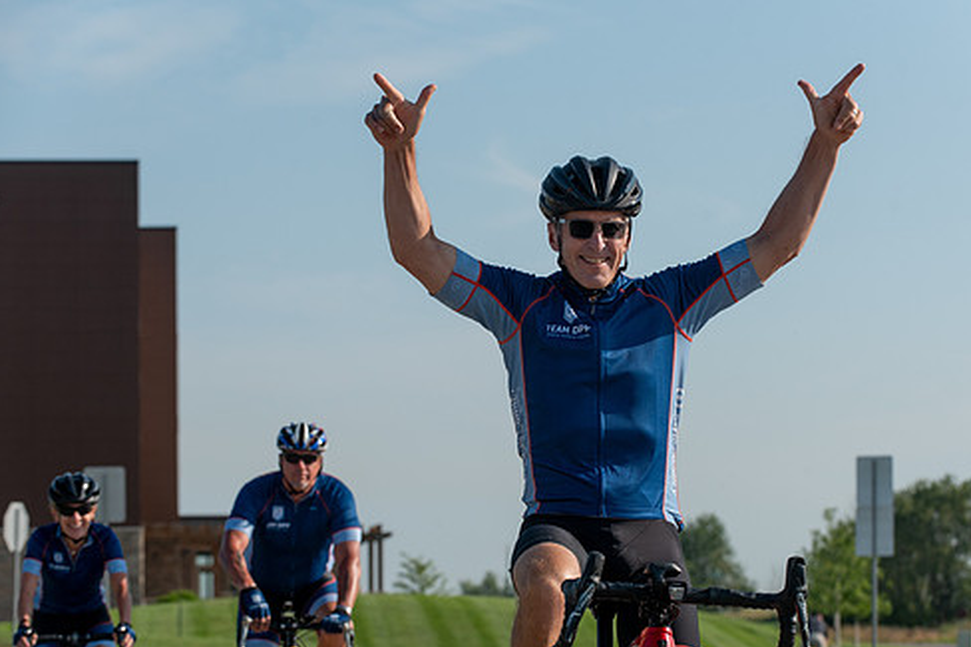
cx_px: 553
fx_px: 3721
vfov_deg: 9.9
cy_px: 353
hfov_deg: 14.9
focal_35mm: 138
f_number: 5.6
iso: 250
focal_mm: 116
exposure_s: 1/1000
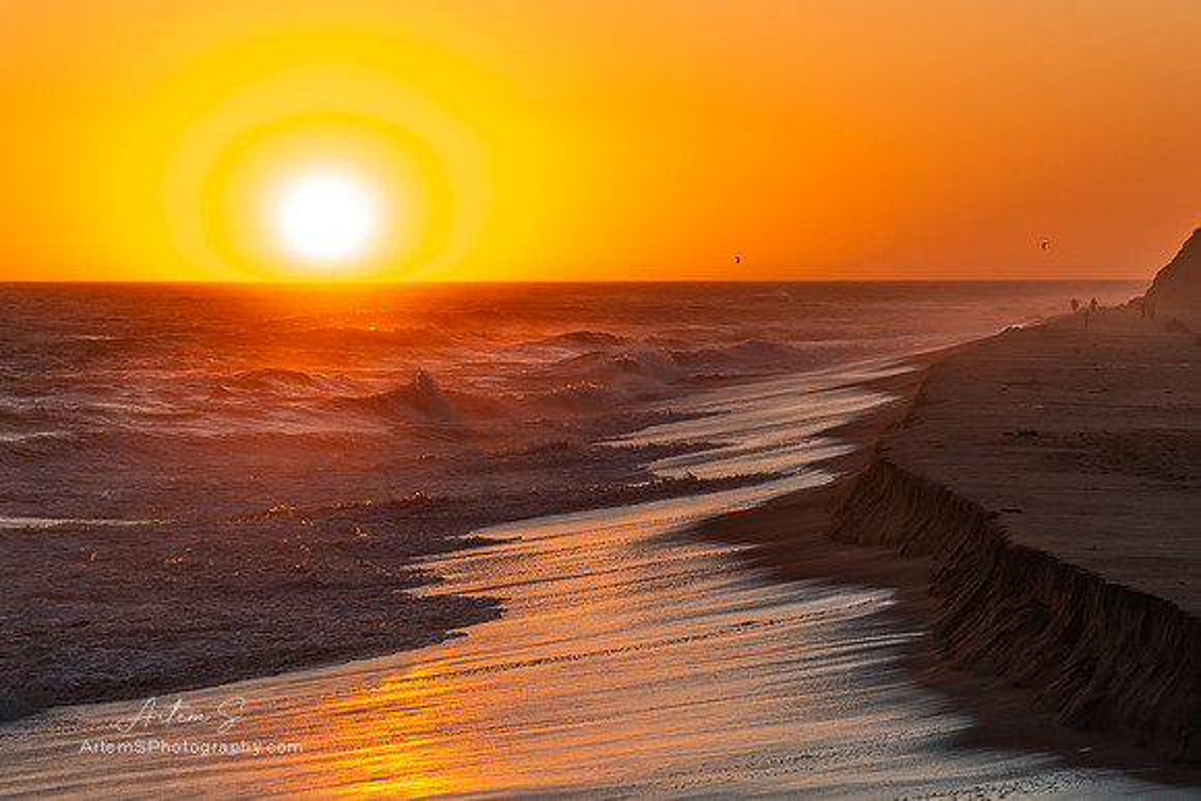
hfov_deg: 13.0
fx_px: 5274
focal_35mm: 158
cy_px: 460
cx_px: 575
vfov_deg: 8.7
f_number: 9
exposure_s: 1/200
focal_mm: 134
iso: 200
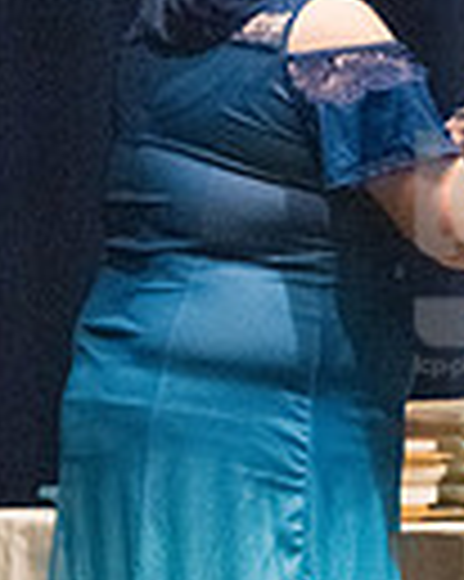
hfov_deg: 2.2
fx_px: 12185
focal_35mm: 709
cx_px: 520
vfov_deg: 2.7
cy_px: 252
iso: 10000
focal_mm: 145
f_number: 3.2
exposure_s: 1/400
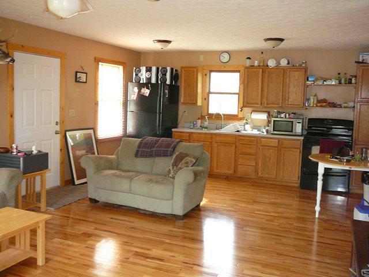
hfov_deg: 52.6
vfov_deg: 40.7
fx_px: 373
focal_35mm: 35
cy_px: 138
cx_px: 184
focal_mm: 5.2
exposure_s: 1/30
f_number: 2.8
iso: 320
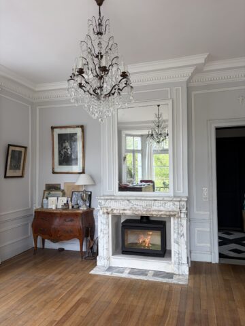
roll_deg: +0.5
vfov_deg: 67.3
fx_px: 245
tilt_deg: +1.1
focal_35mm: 26
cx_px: 122
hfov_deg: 53.1
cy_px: 163
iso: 40
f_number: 1.6
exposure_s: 1/122
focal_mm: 5.96
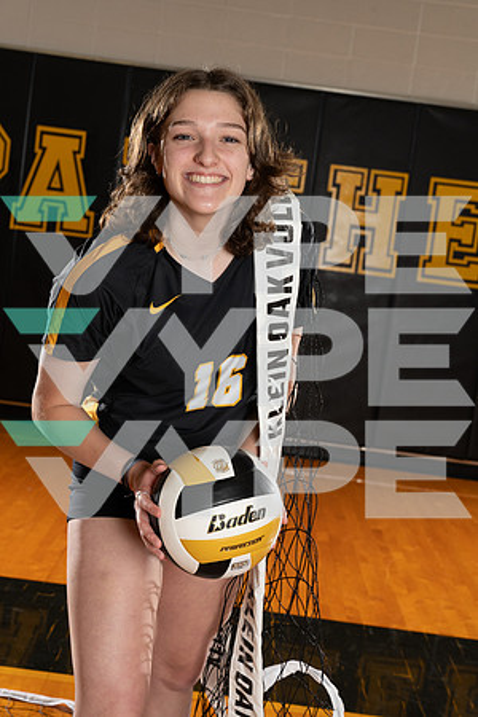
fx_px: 1155
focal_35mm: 58
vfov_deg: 34.5
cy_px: 358
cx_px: 239
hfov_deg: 23.4
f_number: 8
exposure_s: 1/250
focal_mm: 58
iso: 1000
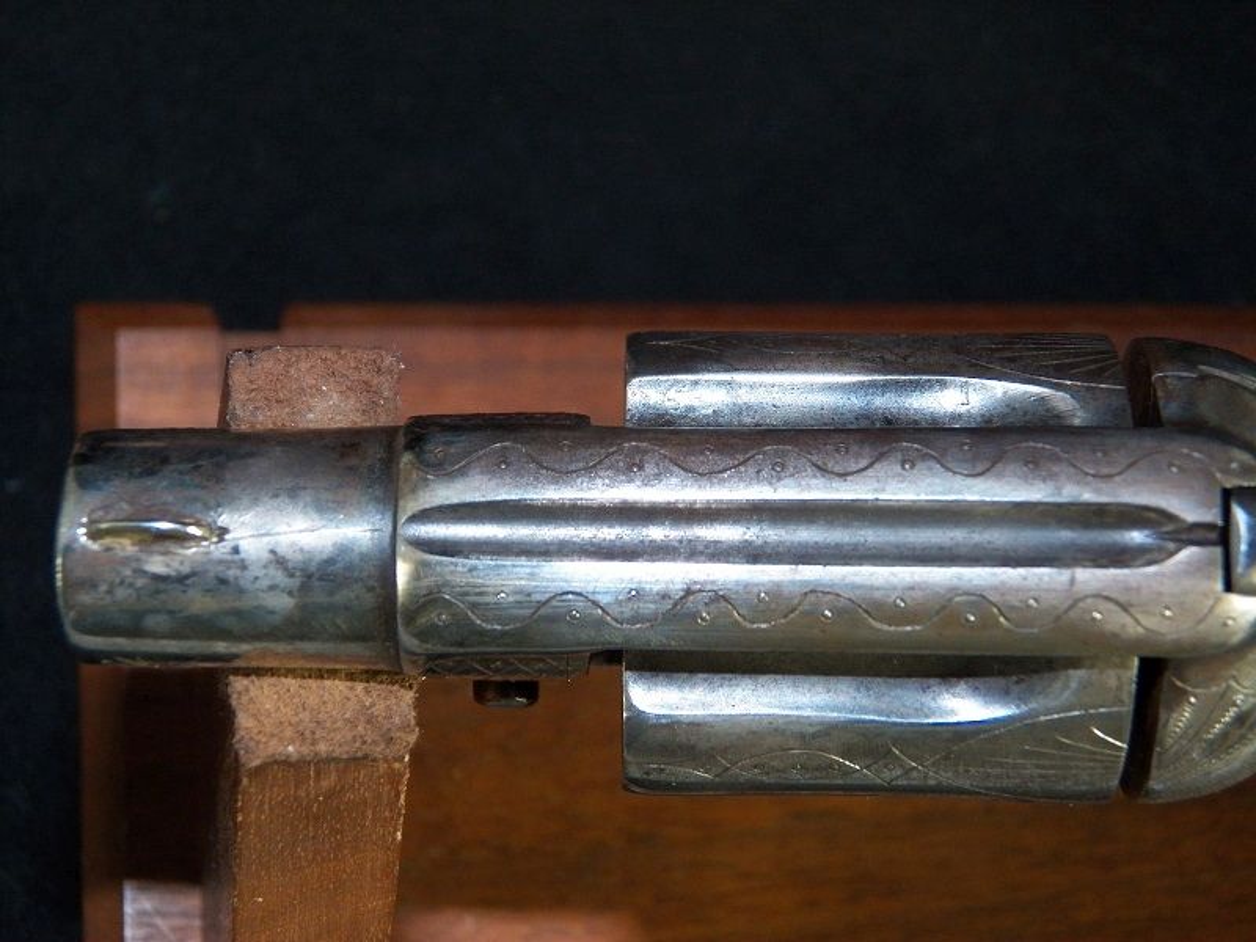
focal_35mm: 80
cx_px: 628
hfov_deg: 24.4
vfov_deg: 18.4
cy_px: 471
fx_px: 2903
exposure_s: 1/40
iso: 400
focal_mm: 14.4
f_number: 3.6
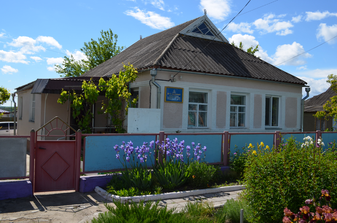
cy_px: 112
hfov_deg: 53.2
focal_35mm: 36
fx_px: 336
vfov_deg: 36.7
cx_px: 168
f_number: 8
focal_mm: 24
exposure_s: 1/250
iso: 100
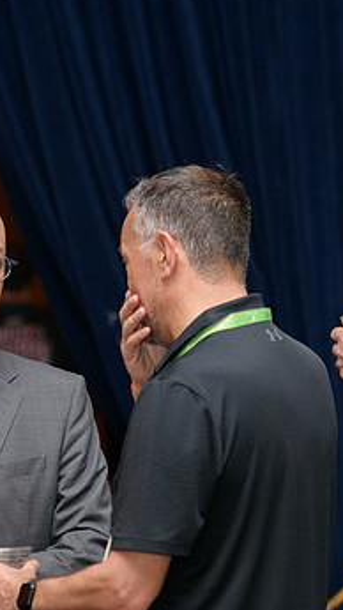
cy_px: 330
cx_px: 99
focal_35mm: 238
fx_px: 3849
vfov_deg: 9.1
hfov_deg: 5.1
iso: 2000
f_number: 3.5
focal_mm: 130
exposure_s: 1/250
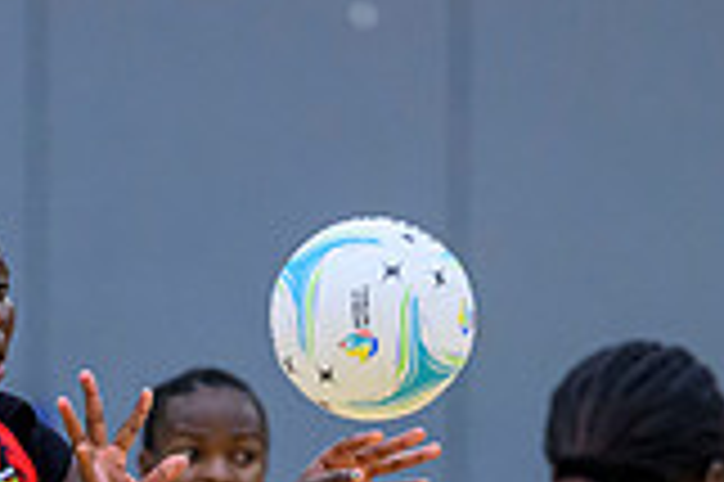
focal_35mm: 897
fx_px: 18021
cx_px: 91
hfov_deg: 2.3
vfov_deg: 1.5
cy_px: 941
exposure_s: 1/1000
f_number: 3.2
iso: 4000
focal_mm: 200
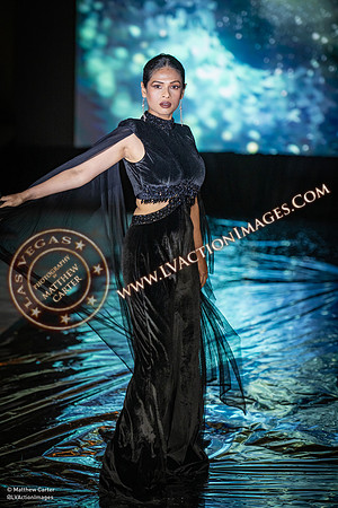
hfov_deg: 11.8
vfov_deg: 17.6
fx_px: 1634
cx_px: 169
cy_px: 254
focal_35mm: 116
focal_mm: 116
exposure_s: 1/640
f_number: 2.8
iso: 1600
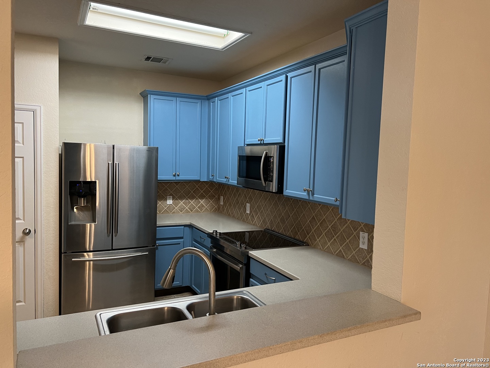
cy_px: 184
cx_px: 245
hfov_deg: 67.3
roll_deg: -2.4
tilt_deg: -4.4
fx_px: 368
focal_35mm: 26
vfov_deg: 53.1
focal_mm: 5.7
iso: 125
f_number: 1.5
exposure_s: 1/60
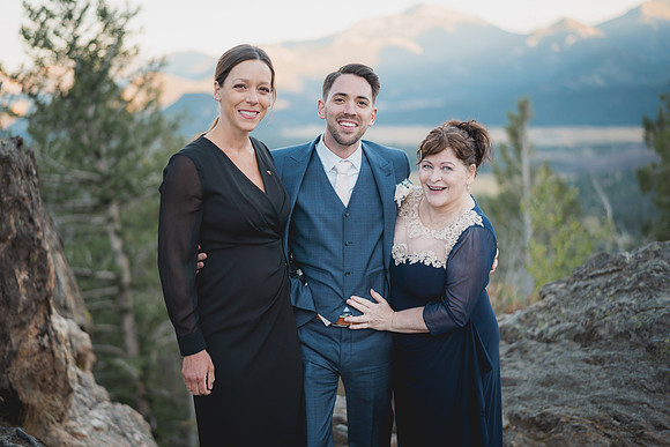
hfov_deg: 38.6
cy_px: 224
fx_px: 956
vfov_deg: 26.3
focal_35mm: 51
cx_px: 335
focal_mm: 50
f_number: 1.4
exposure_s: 1/500
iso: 125
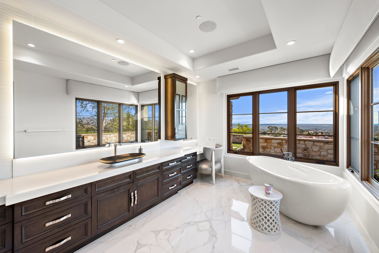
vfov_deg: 81.3
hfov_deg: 104.2
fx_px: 147
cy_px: 126
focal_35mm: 14
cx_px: 190
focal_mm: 14
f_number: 7.1
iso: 125
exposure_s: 1/8
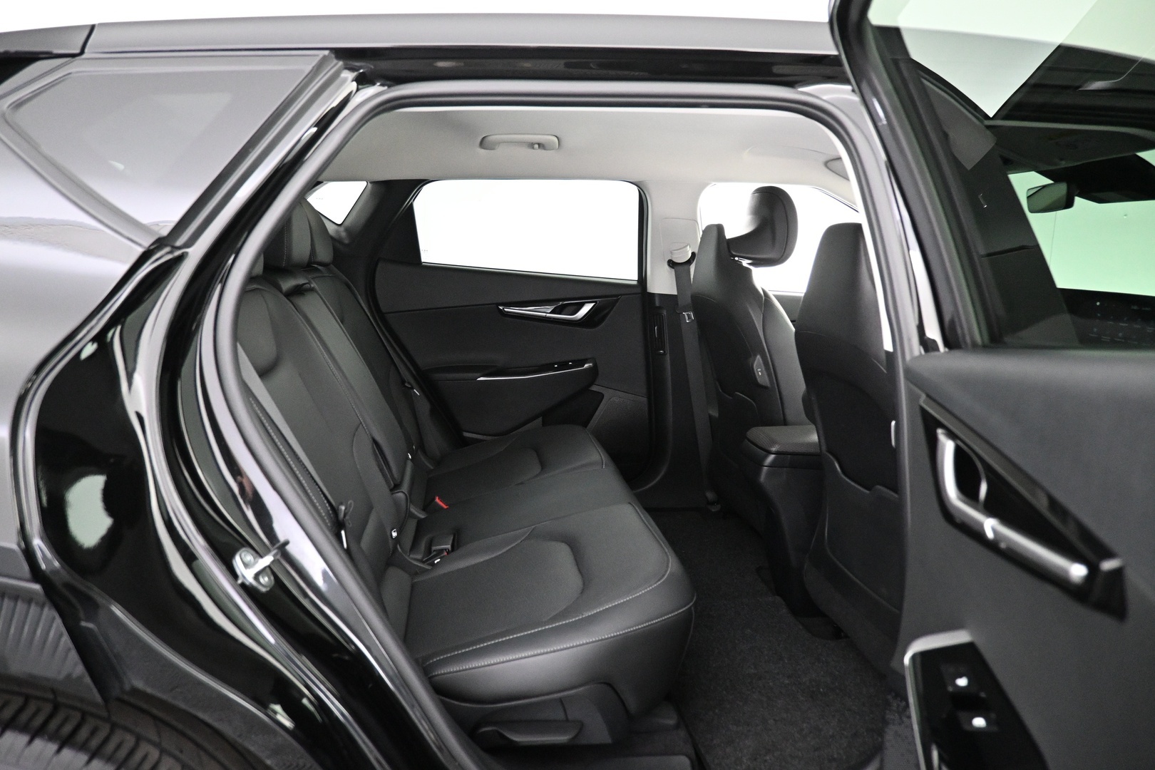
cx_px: 578
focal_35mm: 24
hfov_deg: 73.7
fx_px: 770
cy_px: 385
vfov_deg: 53.1
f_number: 3.5
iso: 4000
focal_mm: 16
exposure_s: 1/25
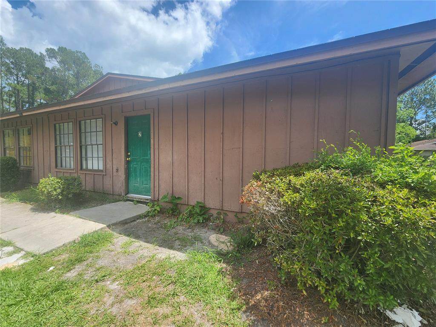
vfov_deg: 89.9
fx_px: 164
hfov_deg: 106.2
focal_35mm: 13
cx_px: 218
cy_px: 164
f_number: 2.2
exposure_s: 1/1325
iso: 50
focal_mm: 2.2
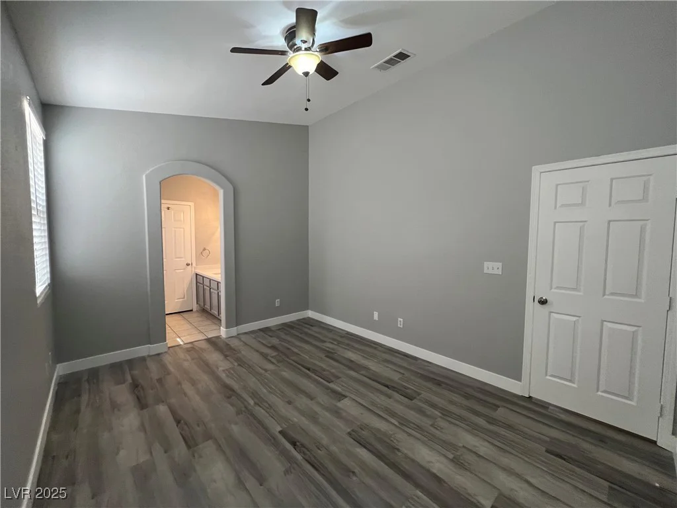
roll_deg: +0.1
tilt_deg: -4.2
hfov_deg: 106.2
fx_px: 254
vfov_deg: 89.9
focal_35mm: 13
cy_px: 254
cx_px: 338
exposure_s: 1/120
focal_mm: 1.57
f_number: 1.8
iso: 250
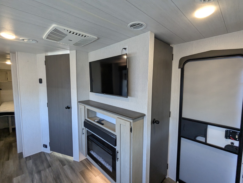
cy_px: 92
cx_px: 122
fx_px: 112
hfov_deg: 94.4
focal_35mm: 16
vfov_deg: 78.2
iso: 379
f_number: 2.2
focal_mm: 2.35
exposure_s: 1/125
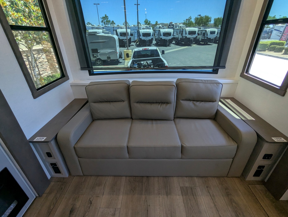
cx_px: 144
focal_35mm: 16
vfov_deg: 78.2
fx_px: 133
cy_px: 108
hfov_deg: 94.4
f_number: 2.2
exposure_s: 1/128
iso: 76
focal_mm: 2.35
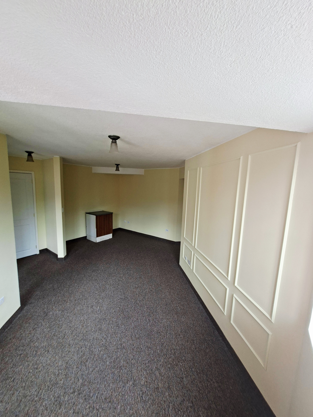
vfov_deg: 106.2
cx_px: 156
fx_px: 157
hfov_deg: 89.9
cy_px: 208
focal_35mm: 13
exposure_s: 1/40
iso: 50
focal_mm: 1.74
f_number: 2.2
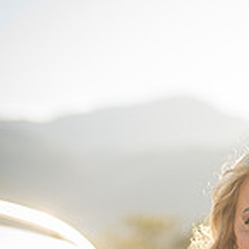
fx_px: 1066
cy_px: 298
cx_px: 245
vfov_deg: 13.0
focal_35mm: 131
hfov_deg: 13.2
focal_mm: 50
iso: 100
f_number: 2
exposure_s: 1/1000
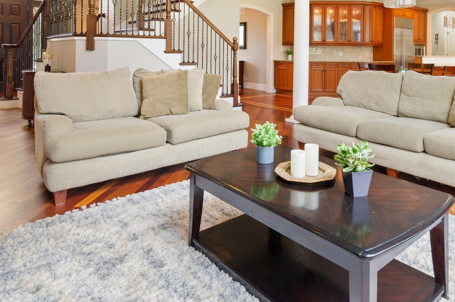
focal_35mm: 26
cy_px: 48
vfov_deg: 46.0
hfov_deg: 69.1
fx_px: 328
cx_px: 262
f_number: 8
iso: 100
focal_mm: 10
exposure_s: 1.3
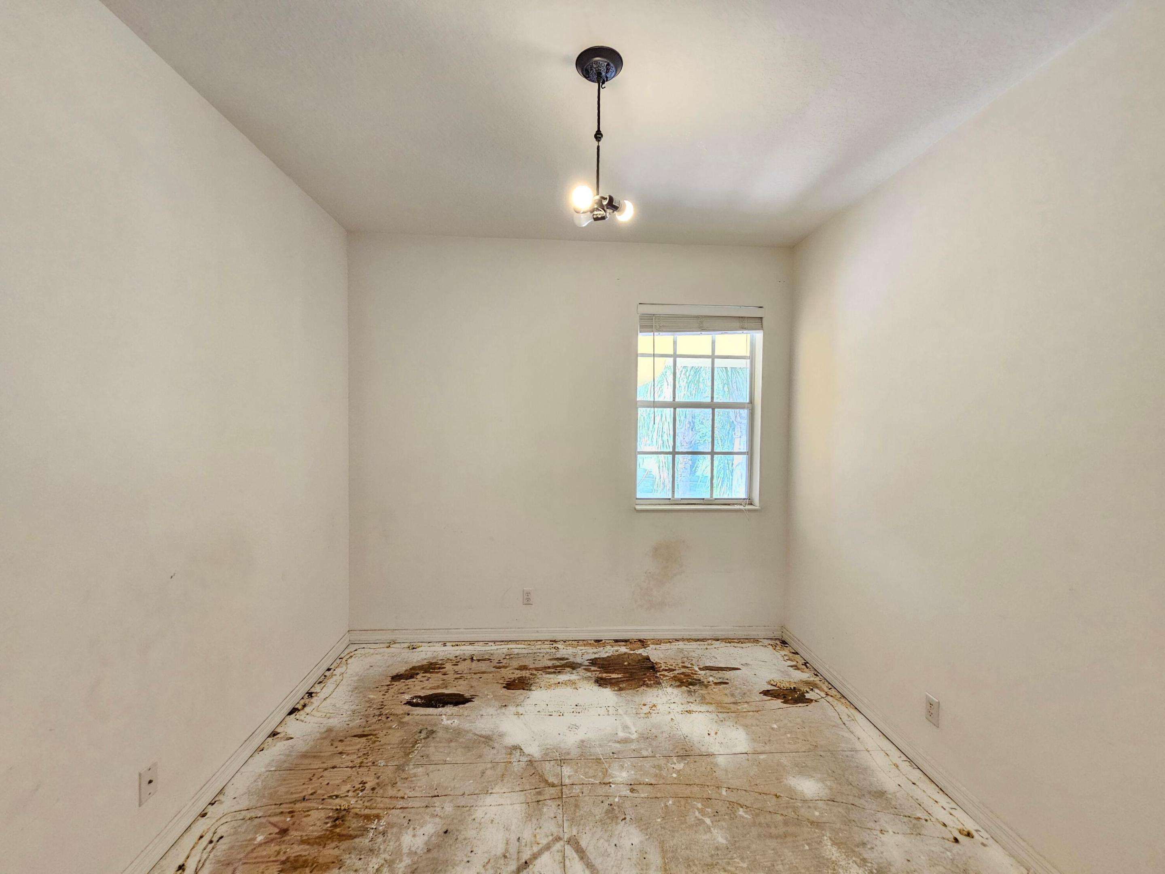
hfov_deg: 106.2
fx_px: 438
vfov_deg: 89.9
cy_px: 437
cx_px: 582
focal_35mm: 13
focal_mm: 2.2
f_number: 2.2
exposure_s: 1/60
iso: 320
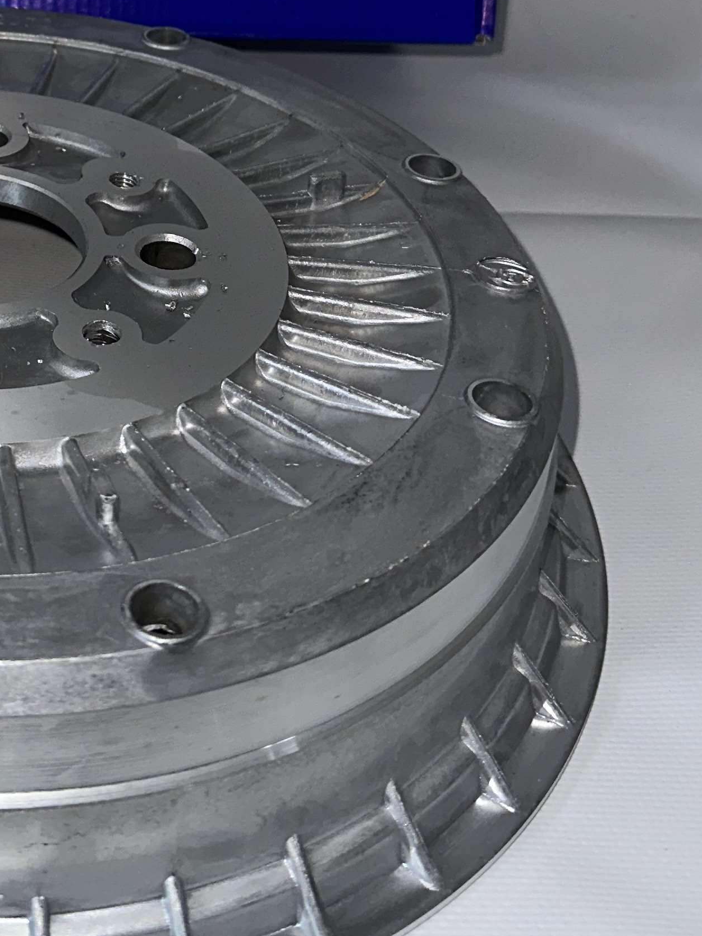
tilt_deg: -25.6
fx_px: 1568
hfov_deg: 23.8
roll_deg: -1.1
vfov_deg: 31.1
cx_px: -42
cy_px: 28
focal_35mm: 58
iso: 80
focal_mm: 6.86
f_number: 1.78
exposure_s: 1/61
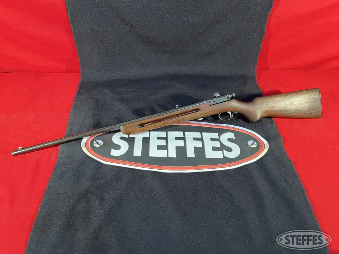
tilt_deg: -48.0
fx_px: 255
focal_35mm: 26
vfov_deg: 53.1
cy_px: 127
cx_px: 170
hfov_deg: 67.3
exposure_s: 1/120
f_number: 1.5
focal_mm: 5.7
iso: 125
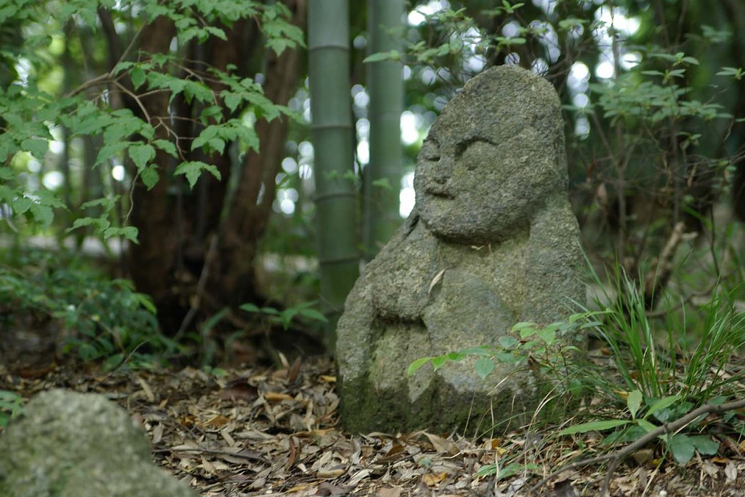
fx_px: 1977
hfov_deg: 21.3
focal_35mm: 96
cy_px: 247
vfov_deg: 14.3
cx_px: 370
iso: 200
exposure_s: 1/30
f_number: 2.8
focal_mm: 63
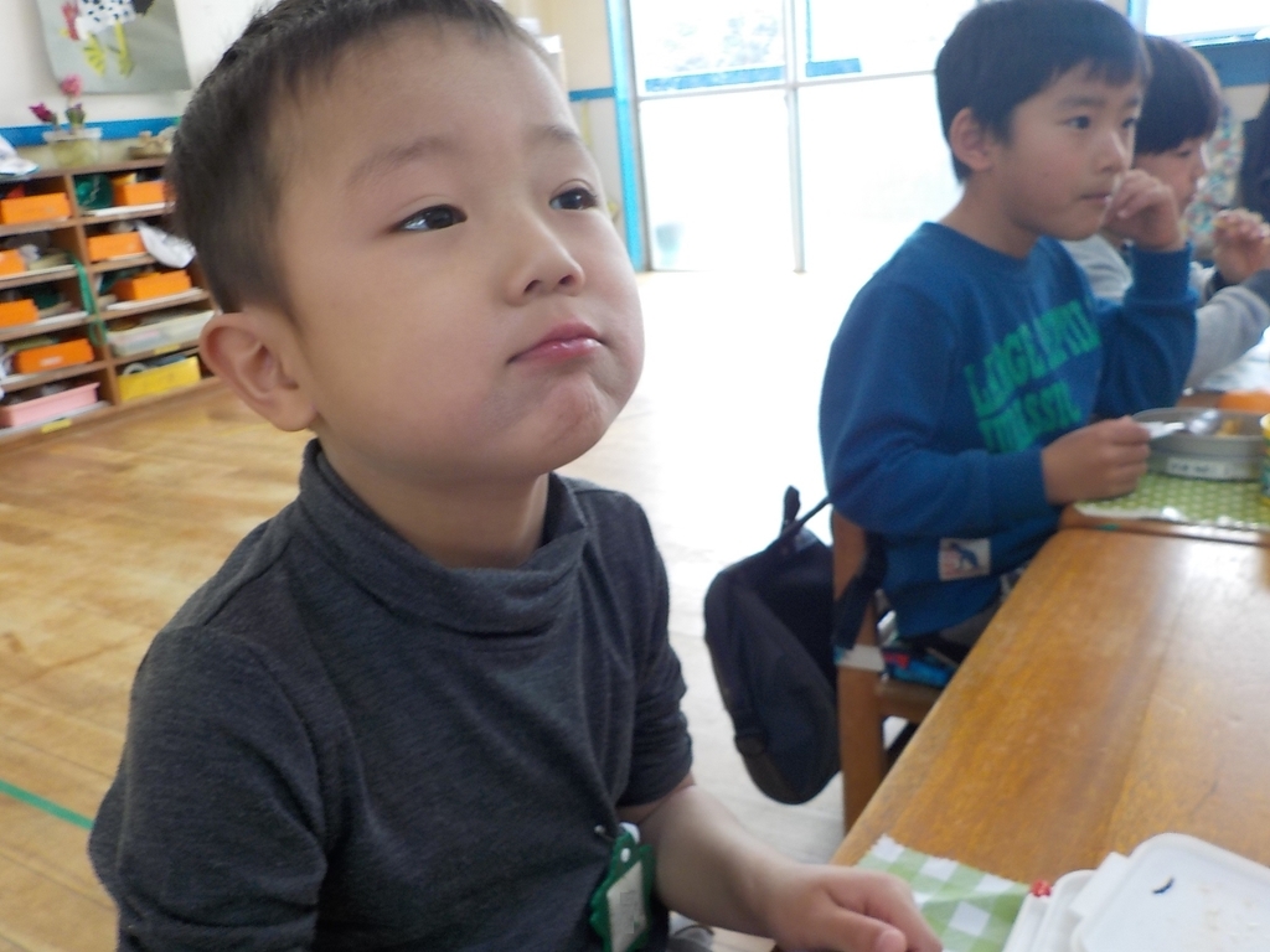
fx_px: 1101
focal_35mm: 30
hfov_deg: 60.0
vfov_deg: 46.8
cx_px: 635
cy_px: 476
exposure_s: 1/30
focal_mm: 4.1
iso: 140
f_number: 3.3
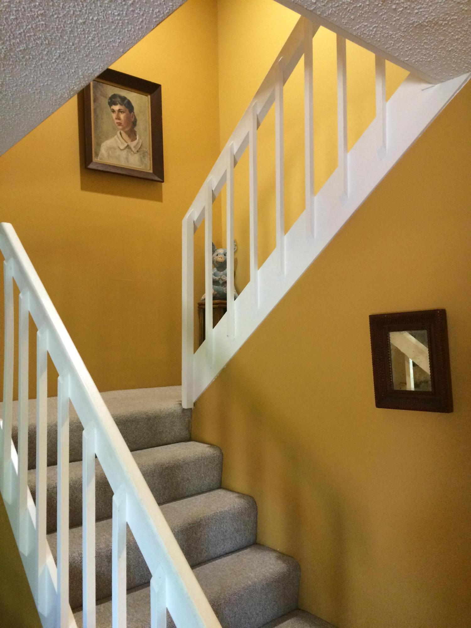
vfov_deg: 61.7
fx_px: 526
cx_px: 236
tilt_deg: -0.6
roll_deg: +0.1
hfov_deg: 48.2
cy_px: 314
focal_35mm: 29
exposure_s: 1/24
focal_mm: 4.15
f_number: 2.2
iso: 320
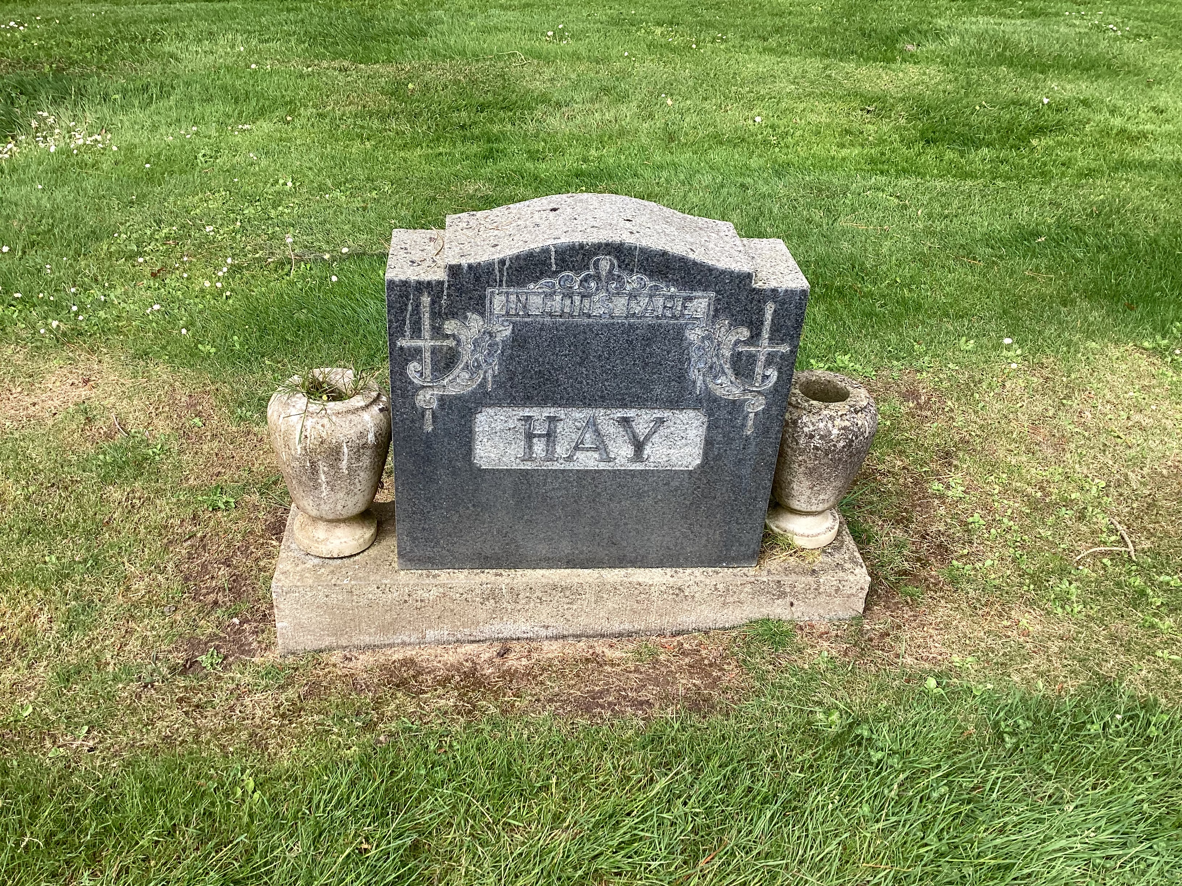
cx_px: 591
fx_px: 1059
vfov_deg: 45.4
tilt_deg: -35.6
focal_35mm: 31
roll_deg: -5.9
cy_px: 443
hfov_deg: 58.4
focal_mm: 3.3
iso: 25
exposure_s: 1/317
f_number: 2.4
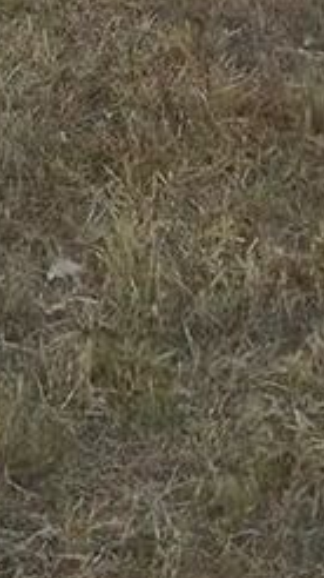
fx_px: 2127
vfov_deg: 13.4
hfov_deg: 8.6
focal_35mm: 139
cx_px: -108
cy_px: -565
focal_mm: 5.4
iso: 20
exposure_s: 1/441
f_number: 1.8
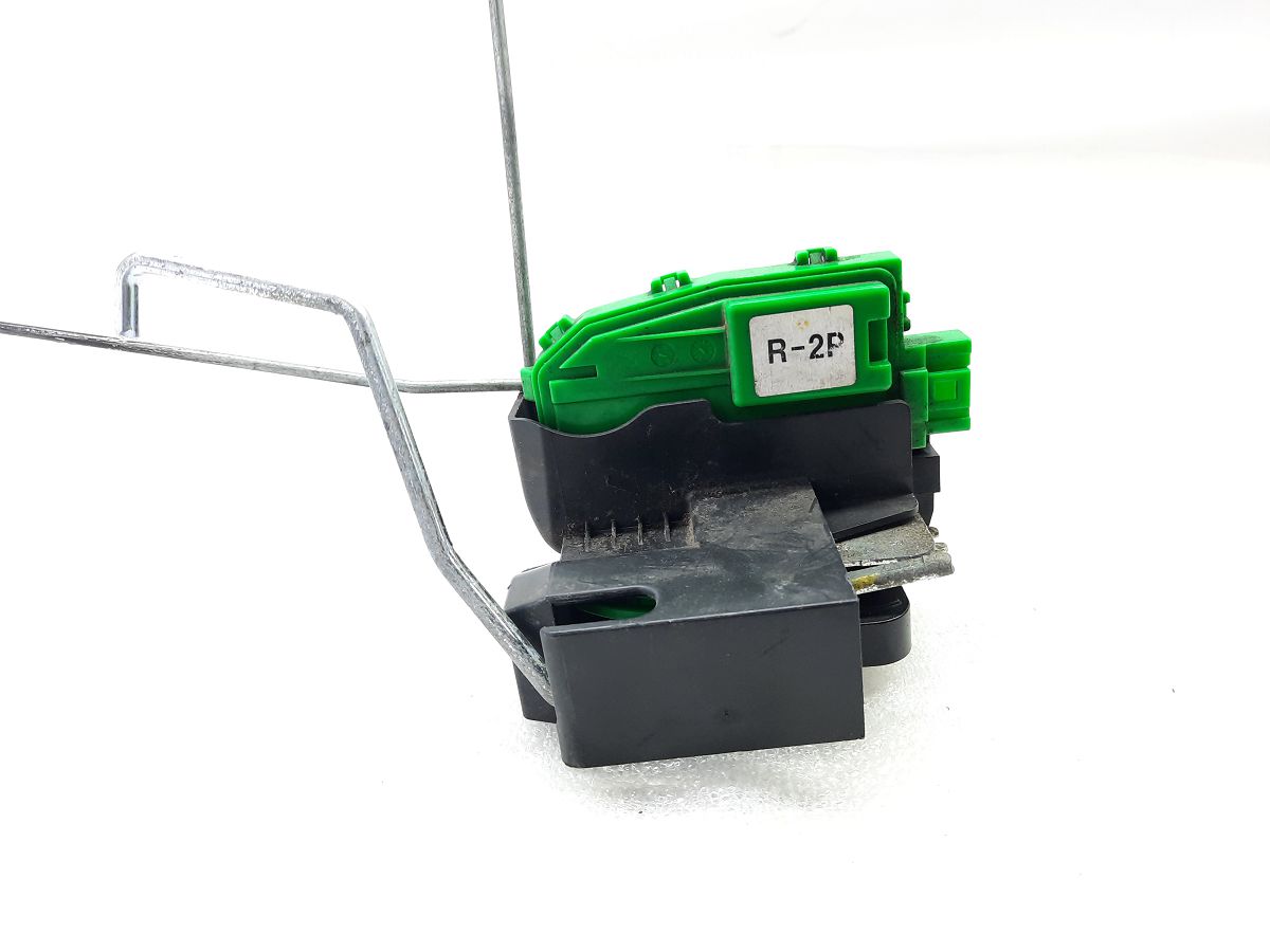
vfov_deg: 54.9
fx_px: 917
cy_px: 476
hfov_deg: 69.4
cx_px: 635
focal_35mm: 25
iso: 200
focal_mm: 4.6
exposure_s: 1/50
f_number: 2
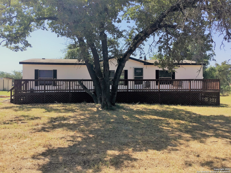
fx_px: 207
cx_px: 116
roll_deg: -0.4
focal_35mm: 31
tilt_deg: +0.2
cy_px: 86
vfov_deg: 45.4
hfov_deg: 58.4
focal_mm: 3.3
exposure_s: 1/696
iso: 25
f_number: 2.4
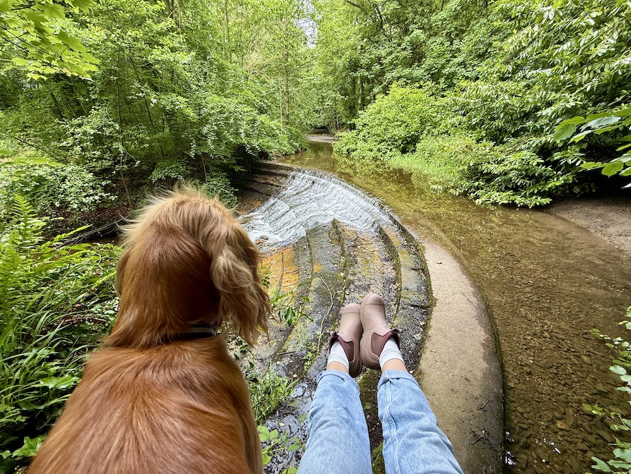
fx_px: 255
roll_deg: -0.4
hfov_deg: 102.1
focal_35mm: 14
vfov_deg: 85.7
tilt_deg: -23.3
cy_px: 237
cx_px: 316
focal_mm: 2.22
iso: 64
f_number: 2.2
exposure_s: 1/99
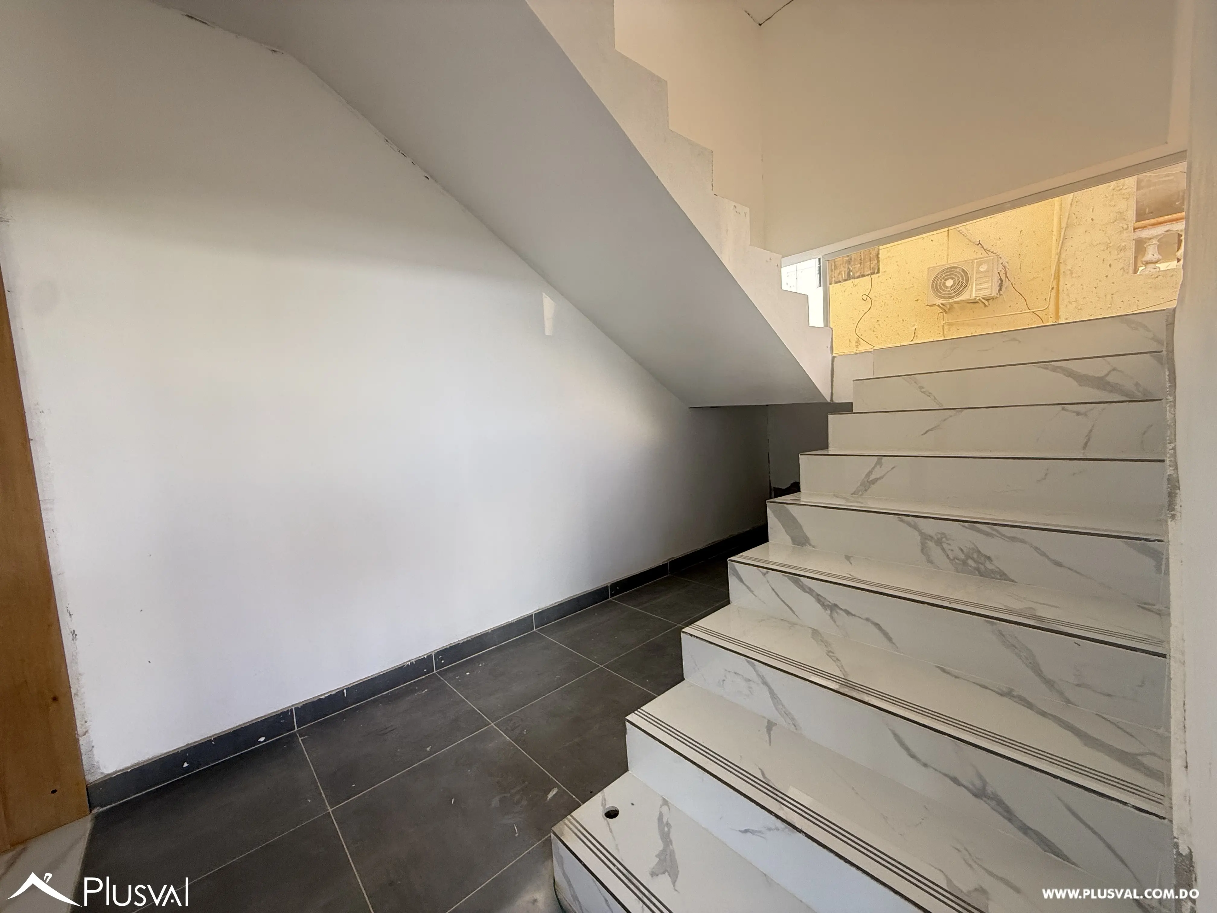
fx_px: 492
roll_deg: +2.7
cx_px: 608
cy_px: 456
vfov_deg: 85.7
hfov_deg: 102.1
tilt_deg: -5.2
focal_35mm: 14
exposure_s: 1/99
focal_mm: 2.22
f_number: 2.2
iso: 160
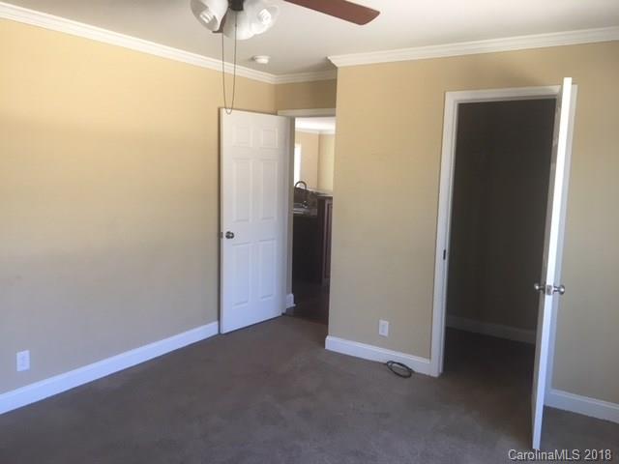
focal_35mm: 29
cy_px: 232
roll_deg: -1.0
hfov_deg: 61.7
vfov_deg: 48.2
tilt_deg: -9.2
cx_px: 310
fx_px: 519
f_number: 2.2
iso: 50
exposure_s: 1/30
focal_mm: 4.15
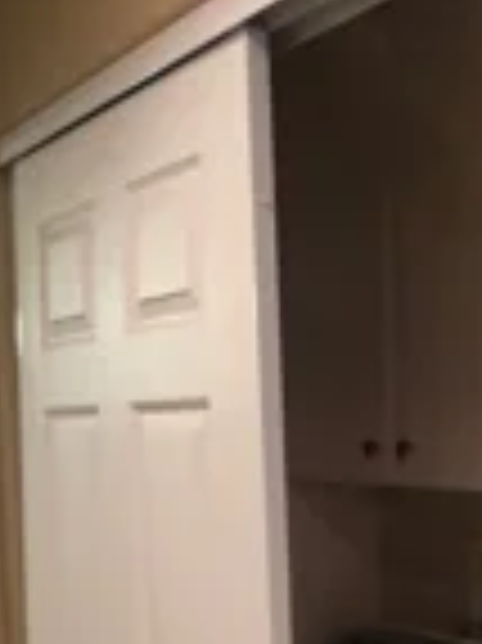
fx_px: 948
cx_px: 423
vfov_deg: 35.4
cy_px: 572
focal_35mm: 51
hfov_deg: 27.6
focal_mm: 2.2
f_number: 1.9
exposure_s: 1/60
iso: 320
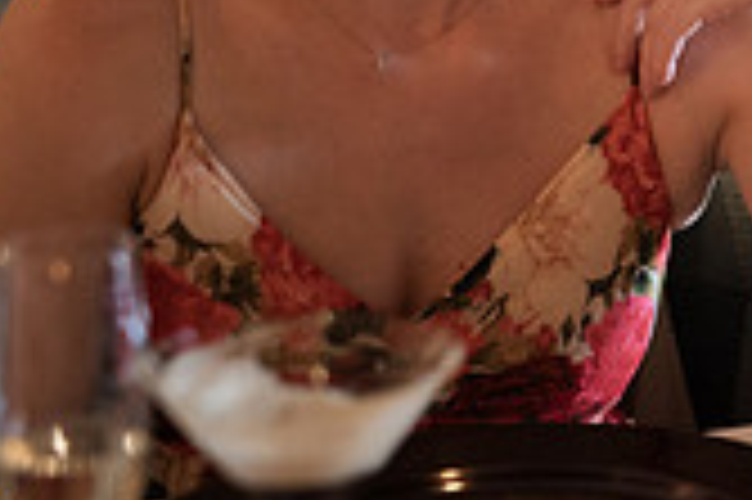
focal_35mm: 174
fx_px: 3631
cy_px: -342
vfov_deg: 7.7
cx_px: 1243
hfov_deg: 11.2
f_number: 2.2
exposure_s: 1/125
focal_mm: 50
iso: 1600
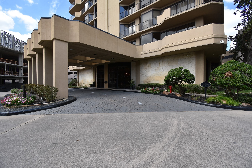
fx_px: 105
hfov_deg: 100.4
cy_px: 84
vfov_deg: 77.4
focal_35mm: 15
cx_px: 126
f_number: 8
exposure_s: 1/500
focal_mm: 10
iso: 320
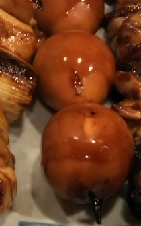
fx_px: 596
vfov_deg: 21.3
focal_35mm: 97
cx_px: -106
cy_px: 77
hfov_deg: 12.4
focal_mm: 4
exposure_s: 1/30
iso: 125
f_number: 2.2
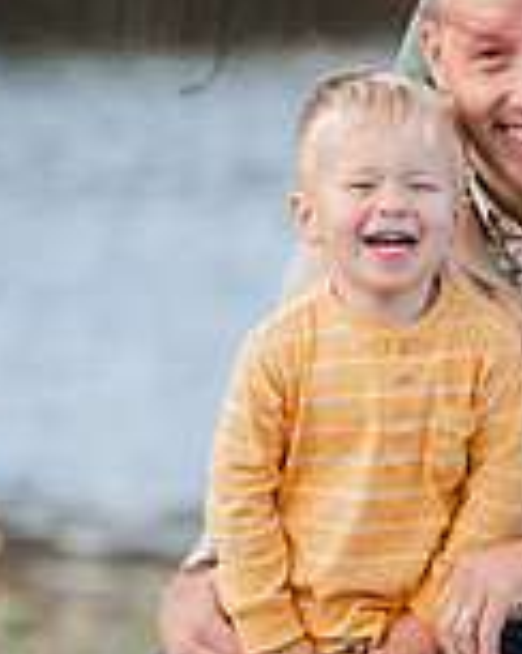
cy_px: -6
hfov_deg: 3.2
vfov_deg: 4.0
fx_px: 9307
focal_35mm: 481
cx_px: 496
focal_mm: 135
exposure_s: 1/640
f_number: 4
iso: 400
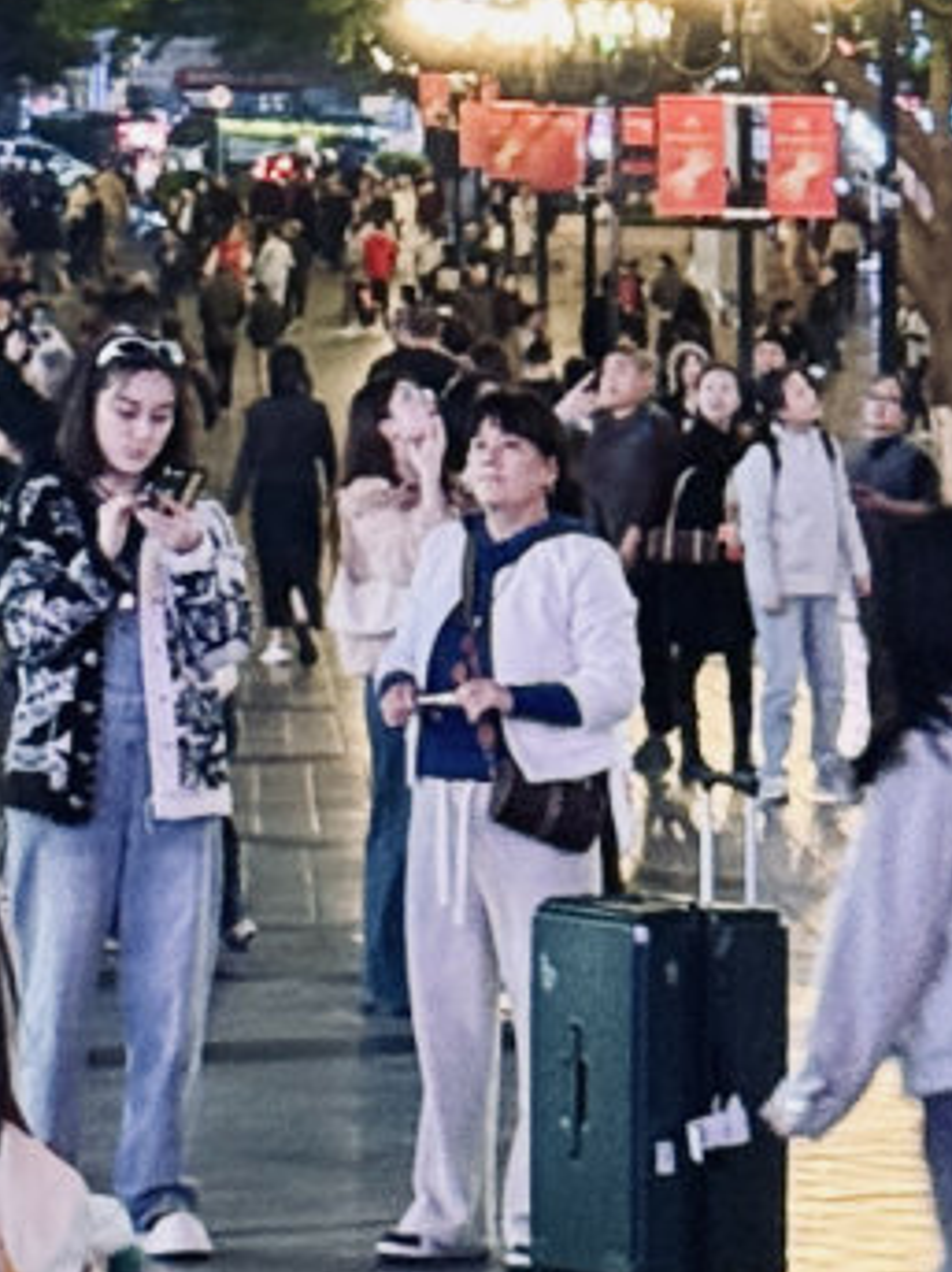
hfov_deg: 6.6
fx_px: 8219
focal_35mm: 224
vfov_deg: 8.4
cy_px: -1183
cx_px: 115
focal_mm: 6.8
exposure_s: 1/40
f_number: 1.8
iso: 320
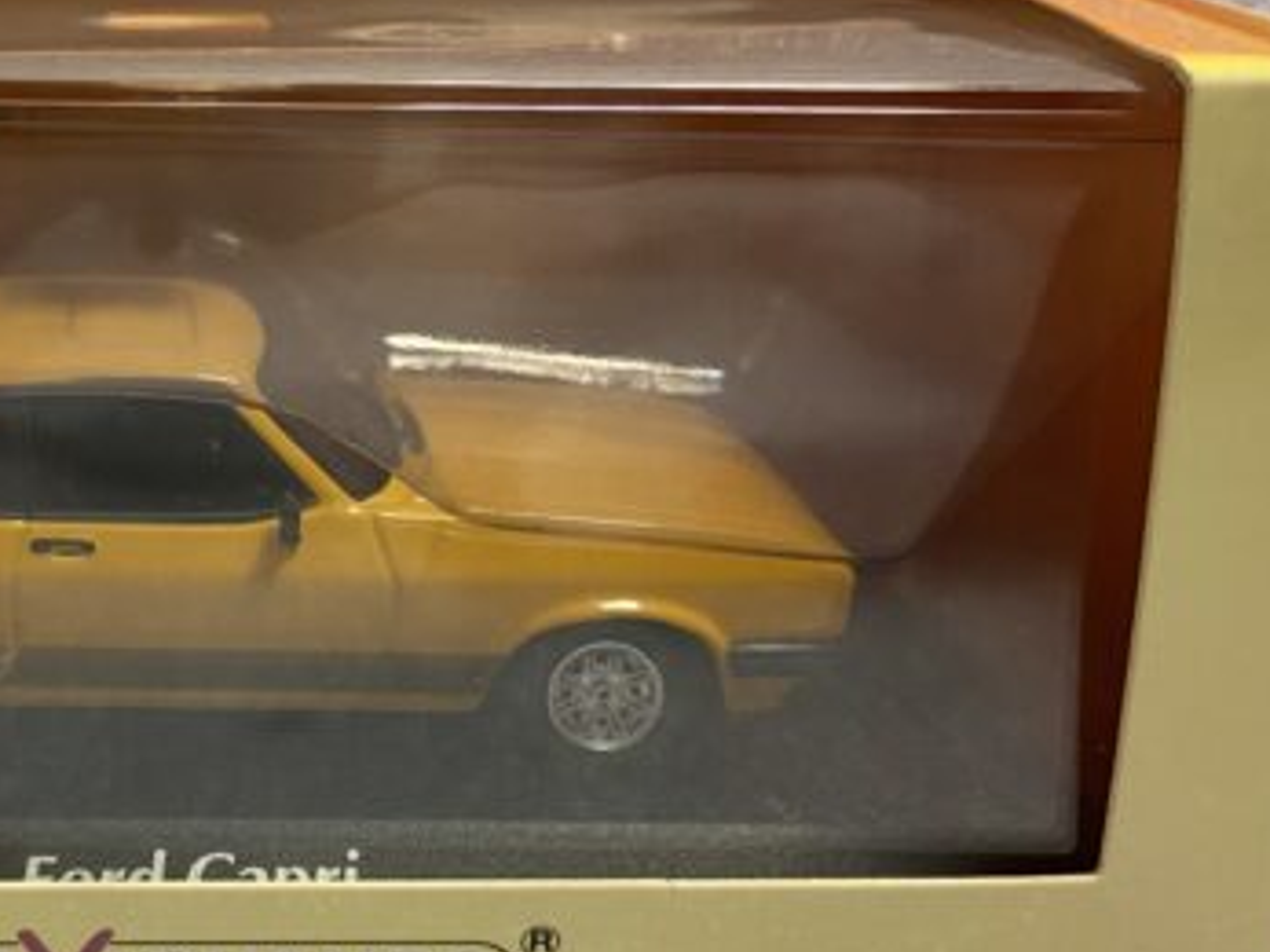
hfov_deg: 30.8
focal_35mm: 60
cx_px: 139
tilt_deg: -15.6
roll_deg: +0.4
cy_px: 311
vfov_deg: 24.3
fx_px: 2201
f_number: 1.8
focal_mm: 4.25
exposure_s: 1/50
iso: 100
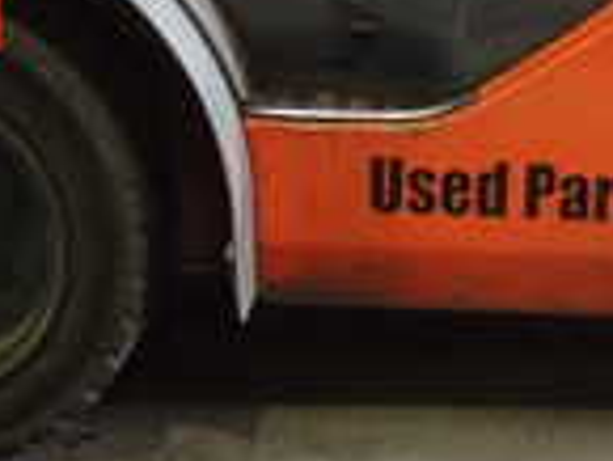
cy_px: 922
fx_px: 2198
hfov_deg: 15.8
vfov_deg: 10.9
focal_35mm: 124
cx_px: 503
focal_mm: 5.4
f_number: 2.3
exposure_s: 1/40
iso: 200
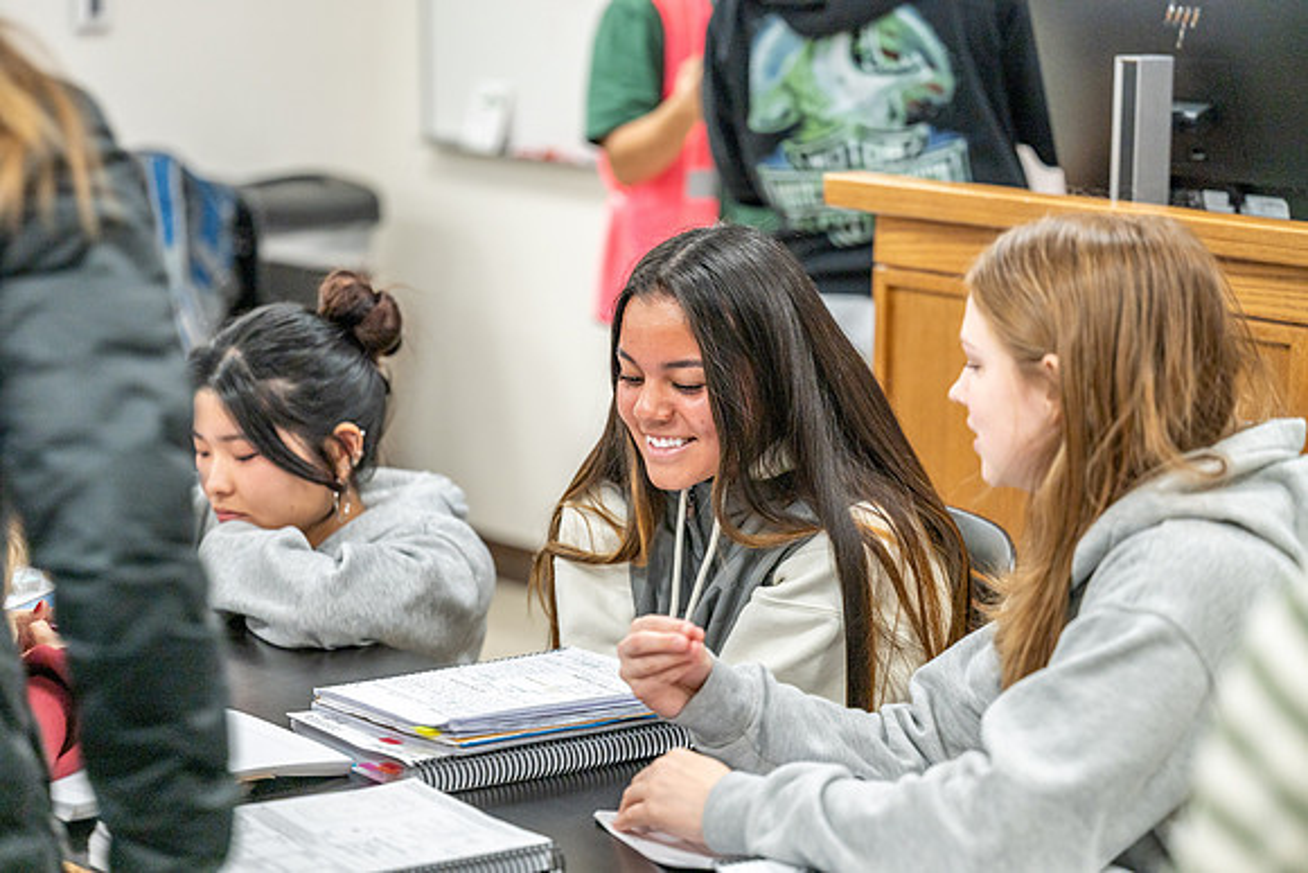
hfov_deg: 22.4
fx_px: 3307
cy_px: 436
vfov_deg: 15.0
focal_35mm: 91
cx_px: 654
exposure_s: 1/100
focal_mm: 91
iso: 640
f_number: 2.8
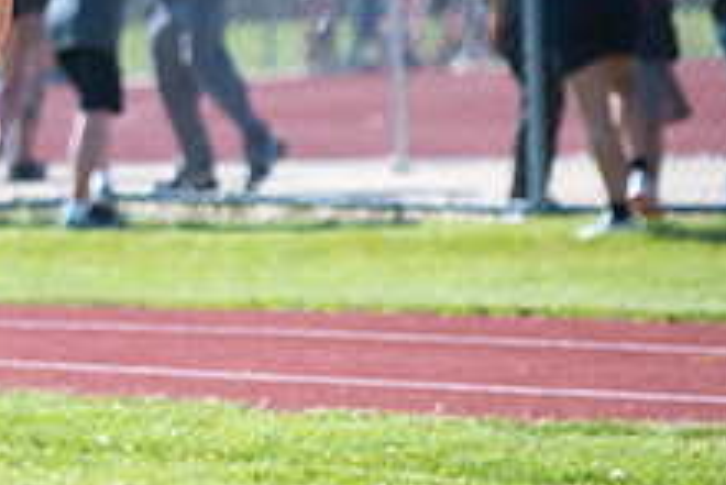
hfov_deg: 3.7
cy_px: 71
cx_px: -33
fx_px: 11159
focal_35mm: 553
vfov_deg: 2.5
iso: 1000
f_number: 6.3
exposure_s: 1/2500
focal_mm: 210
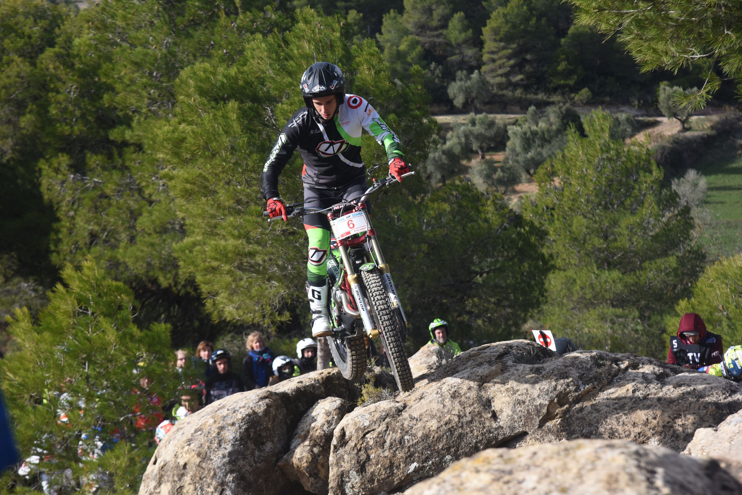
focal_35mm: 100
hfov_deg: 20.4
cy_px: 248
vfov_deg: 13.7
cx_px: 371
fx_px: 2062
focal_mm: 100
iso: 500
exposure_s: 1/800
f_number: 7.1
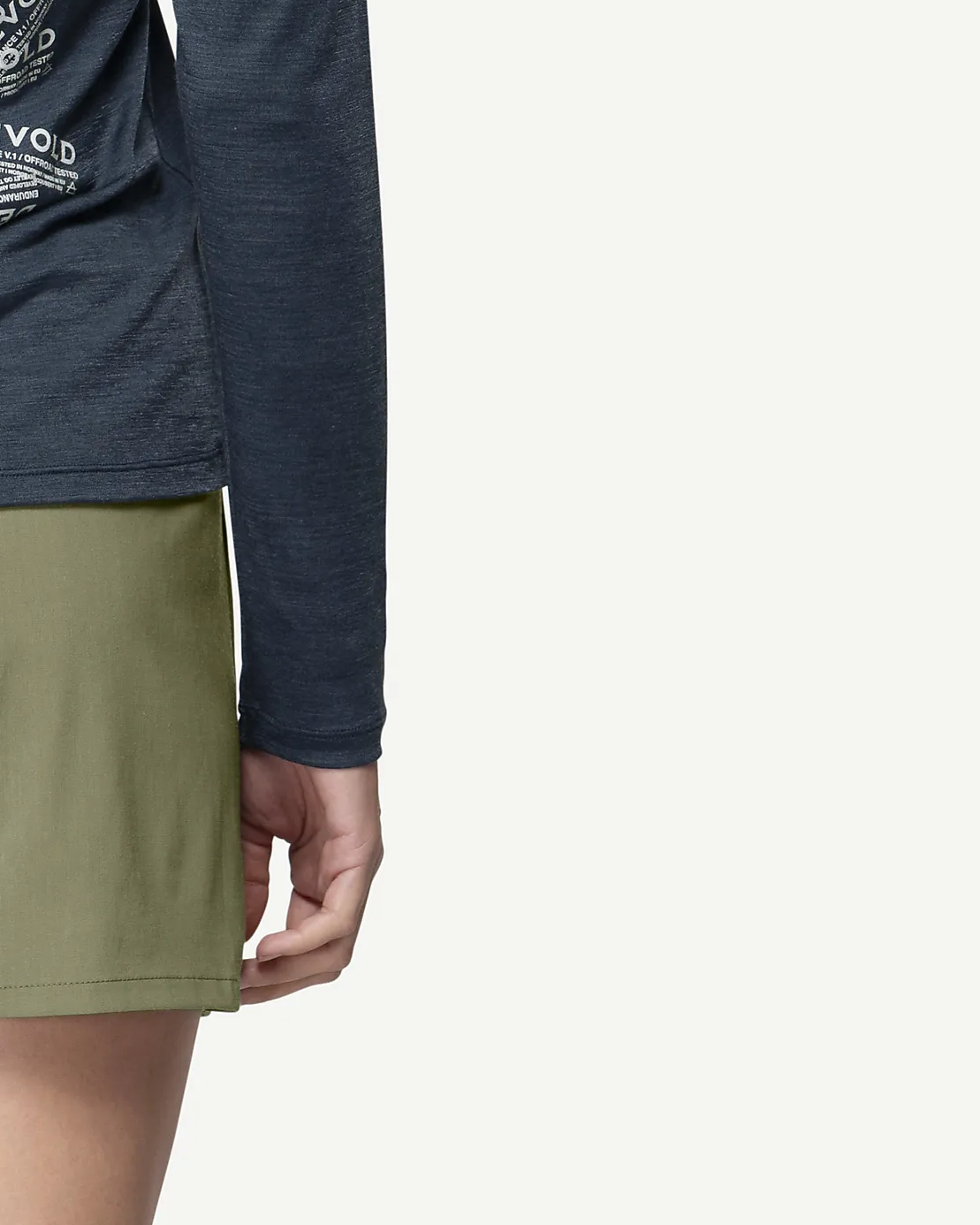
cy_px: 597
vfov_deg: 7.1
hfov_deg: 5.6
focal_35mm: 273
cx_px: -224
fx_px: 9897
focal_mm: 70
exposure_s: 1/50
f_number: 6.3
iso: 100
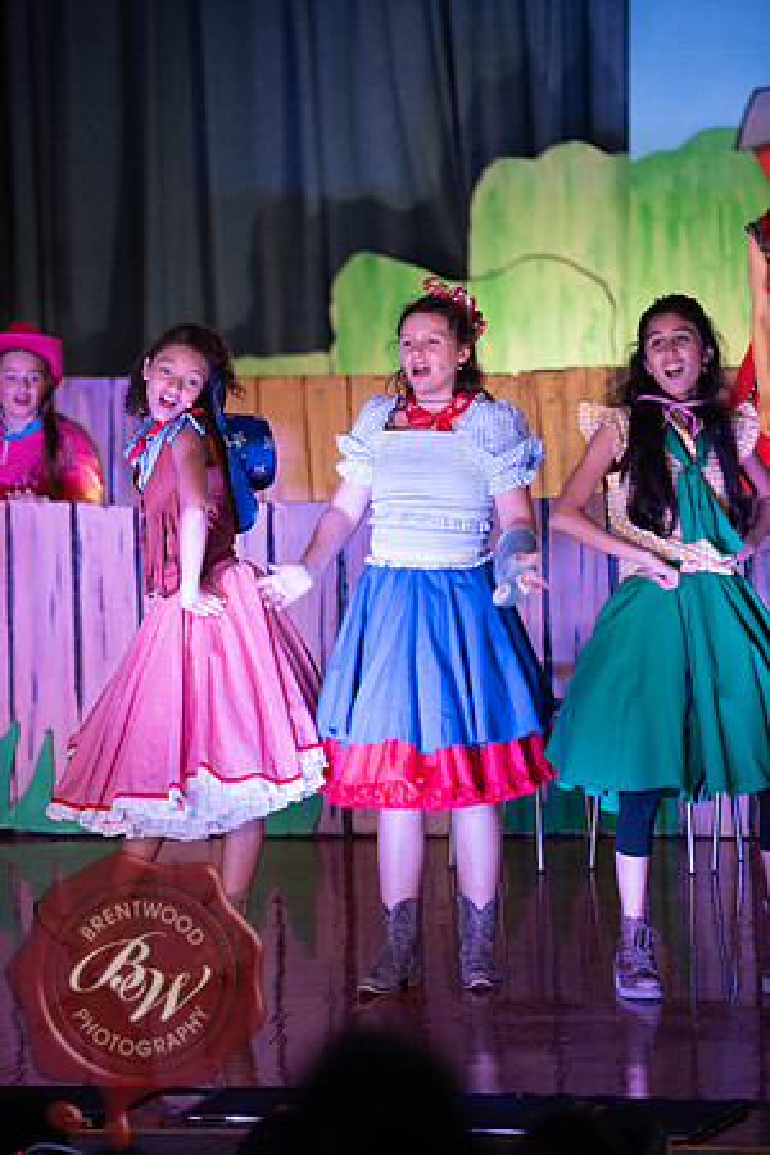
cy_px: 578
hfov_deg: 8.6
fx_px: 5133
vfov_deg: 12.8
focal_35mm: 160
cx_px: 385
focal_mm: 160
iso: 640
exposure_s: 1/160
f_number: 2.8
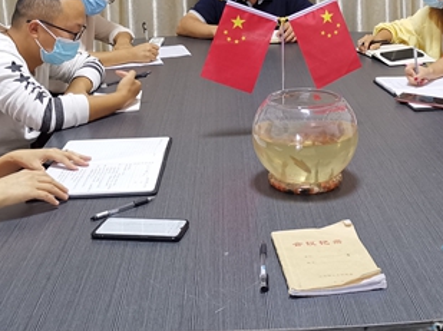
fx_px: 716
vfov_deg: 25.2
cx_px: 291
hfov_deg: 34.1
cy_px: 29
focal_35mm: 56
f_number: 1.8
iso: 250
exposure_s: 1/50
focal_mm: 4.75
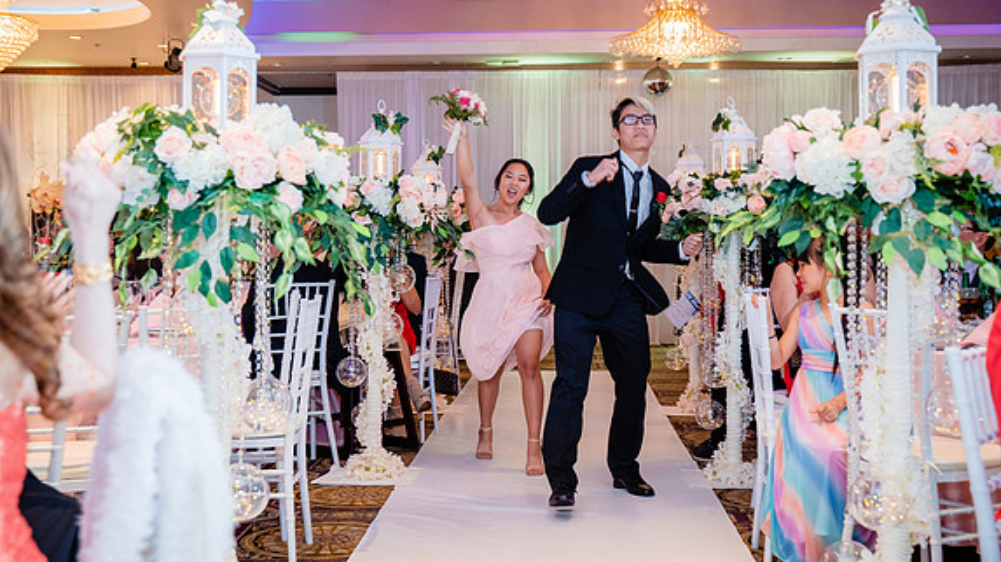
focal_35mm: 57
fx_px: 1513
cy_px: 238
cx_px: 474
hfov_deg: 36.6
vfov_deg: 21.1
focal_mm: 47
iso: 1600
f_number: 3.5
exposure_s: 1/160
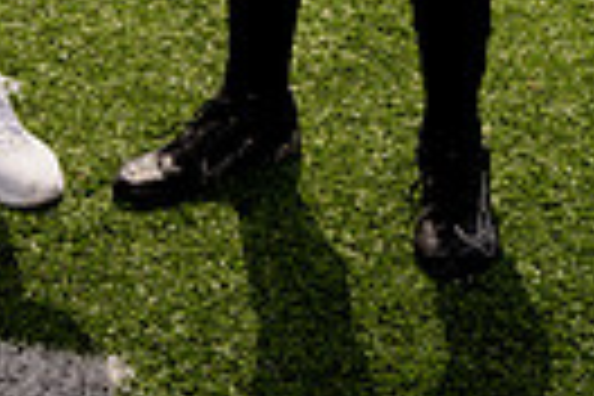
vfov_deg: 8.5
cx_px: 94
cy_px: -554
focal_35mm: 147
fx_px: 2425
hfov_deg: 13.9
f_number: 8
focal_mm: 43
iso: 100
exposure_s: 1/250
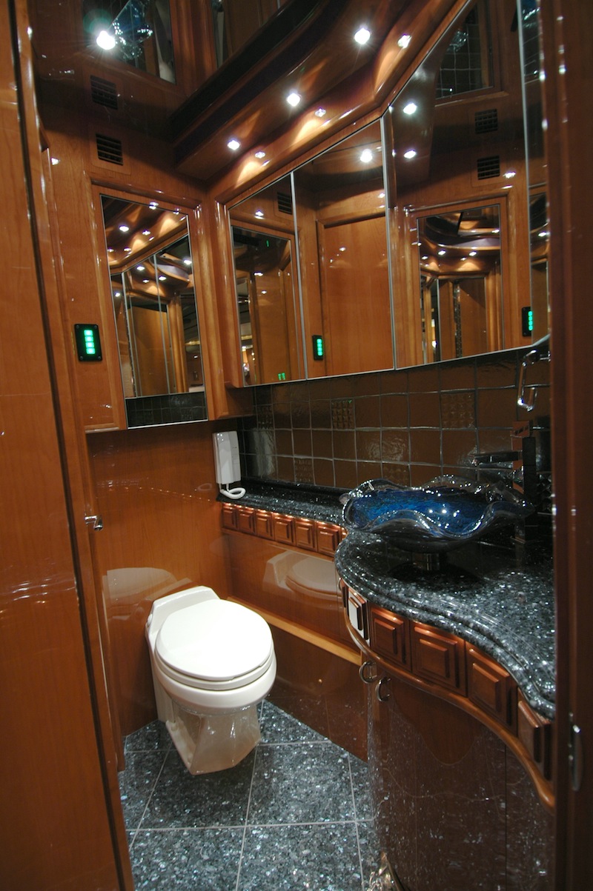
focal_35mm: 18
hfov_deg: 67.3
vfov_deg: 90.0
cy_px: 446
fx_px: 445
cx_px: 296
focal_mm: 12
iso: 200
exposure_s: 1/8
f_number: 4
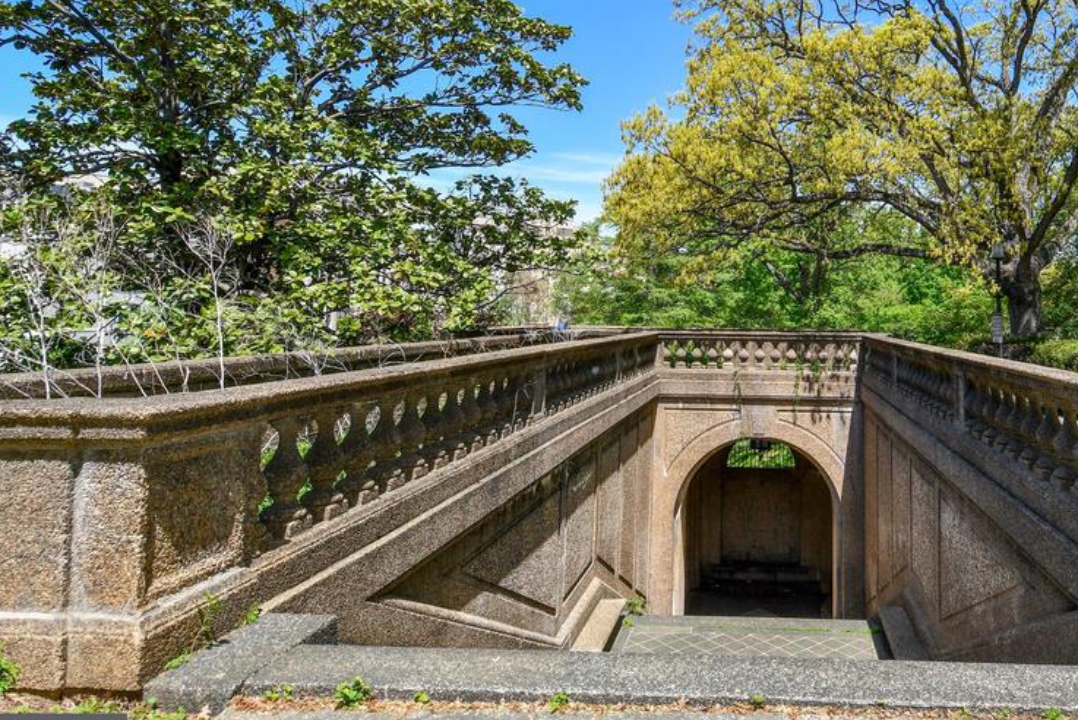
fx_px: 749
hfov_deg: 69.6
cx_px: 714
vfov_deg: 50.8
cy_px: 267
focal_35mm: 25
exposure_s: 1/250
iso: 100
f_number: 8
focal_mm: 12
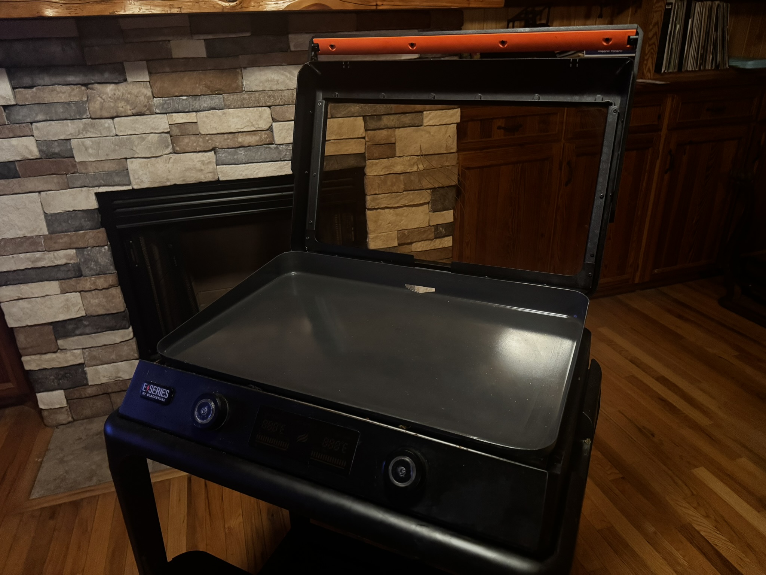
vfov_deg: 56.8
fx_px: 531
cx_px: 383
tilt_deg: -26.2
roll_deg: +1.4
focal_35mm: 24
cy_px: 288
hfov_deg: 71.6
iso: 1250
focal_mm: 6.76
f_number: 1.78
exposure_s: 1/24
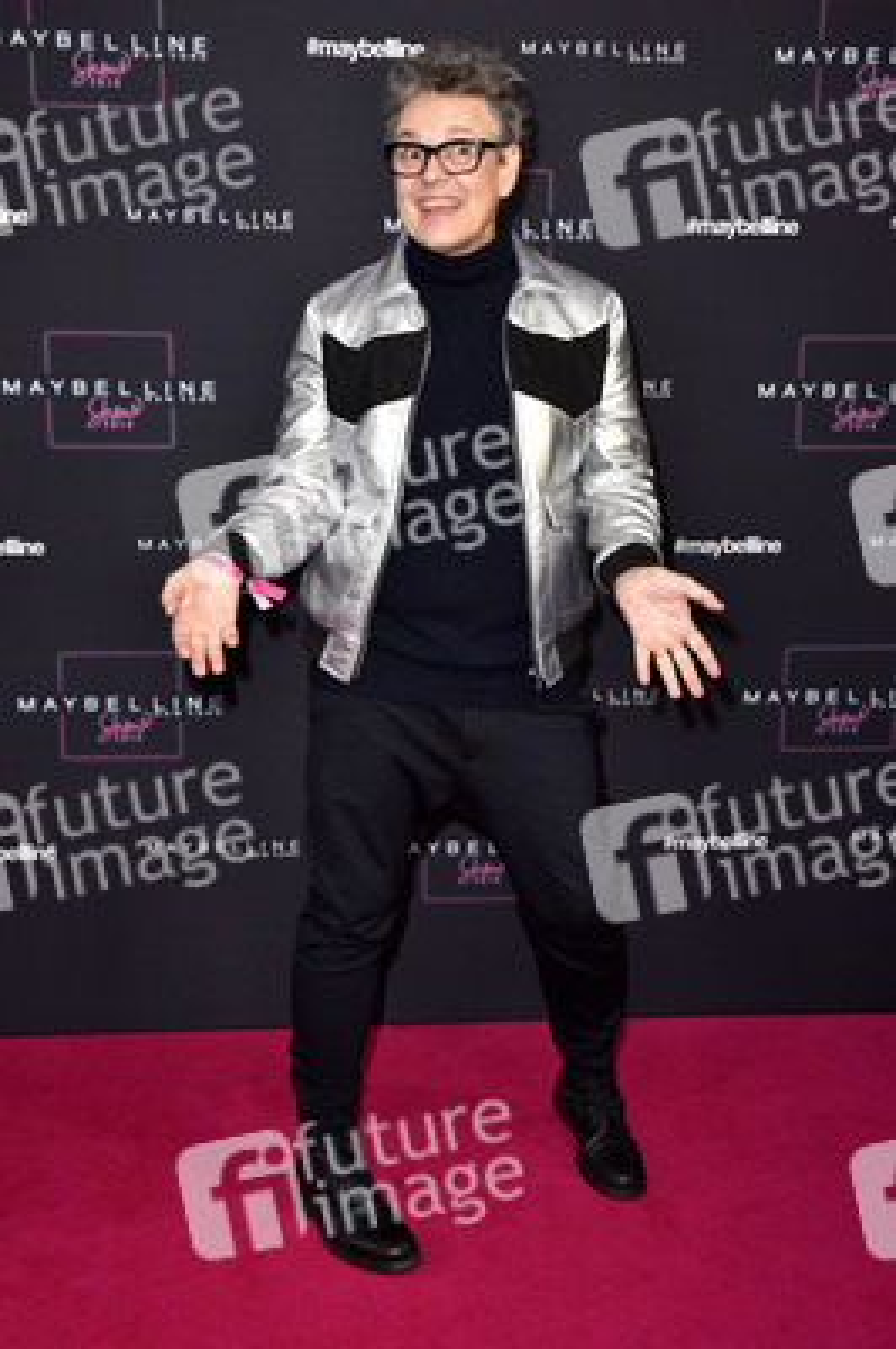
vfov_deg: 46.4
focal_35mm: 42
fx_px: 1571
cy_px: 674
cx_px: 448
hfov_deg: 31.8
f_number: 5.6
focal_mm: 42
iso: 640
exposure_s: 1/160
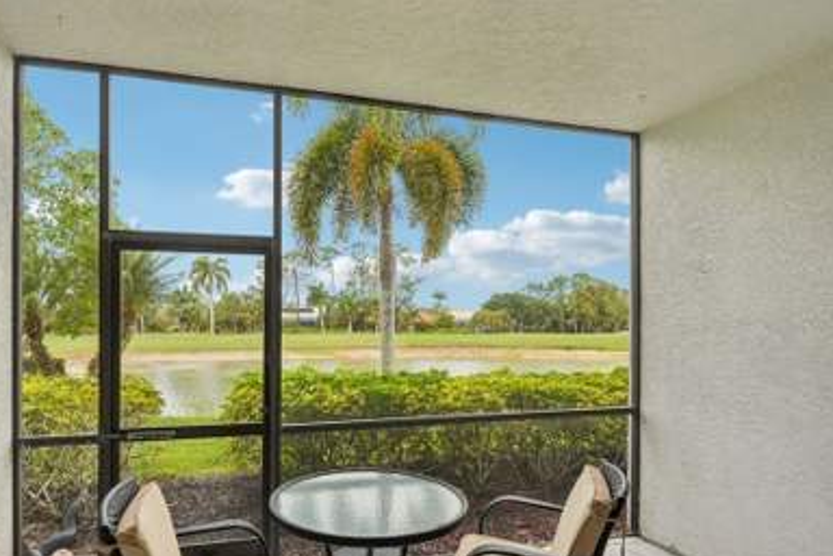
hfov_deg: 83.4
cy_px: 325
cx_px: 351
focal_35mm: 20
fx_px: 463
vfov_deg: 61.6
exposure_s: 1/400
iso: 400
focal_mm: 16
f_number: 8
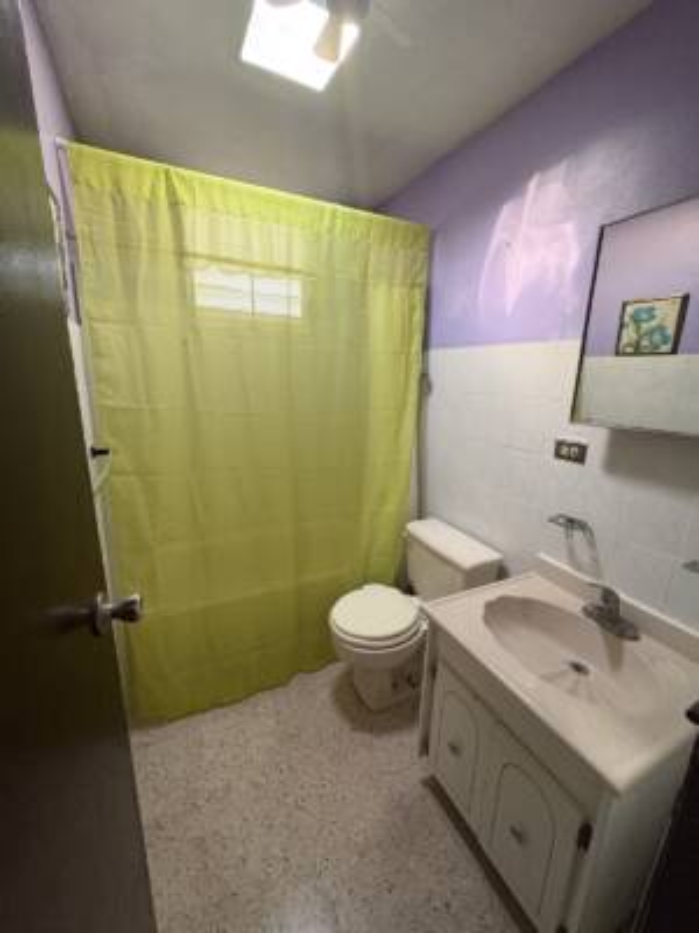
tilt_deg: -12.8
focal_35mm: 14
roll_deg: -2.3
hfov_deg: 85.7
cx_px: 350
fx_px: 377
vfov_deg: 102.1
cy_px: 466
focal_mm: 2.22
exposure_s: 1/60
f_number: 2.2
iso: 500
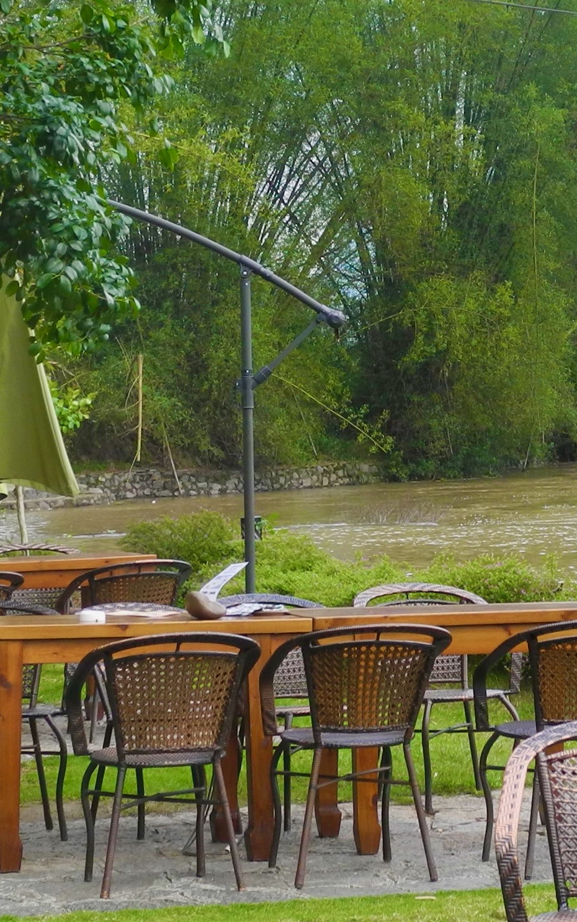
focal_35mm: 130
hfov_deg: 10.0
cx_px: 488
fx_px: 3269
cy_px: 383
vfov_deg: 16.1
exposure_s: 1/320
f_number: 3.5
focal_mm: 10.7
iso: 100
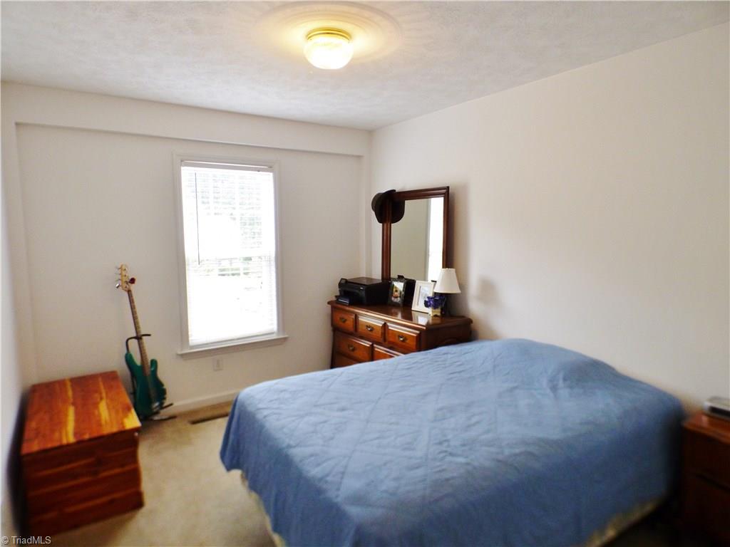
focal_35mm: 20
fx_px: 422
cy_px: 274
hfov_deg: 81.7
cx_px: 365
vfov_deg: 66.0
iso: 200
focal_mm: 3.58
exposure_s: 1/60
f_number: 2.8
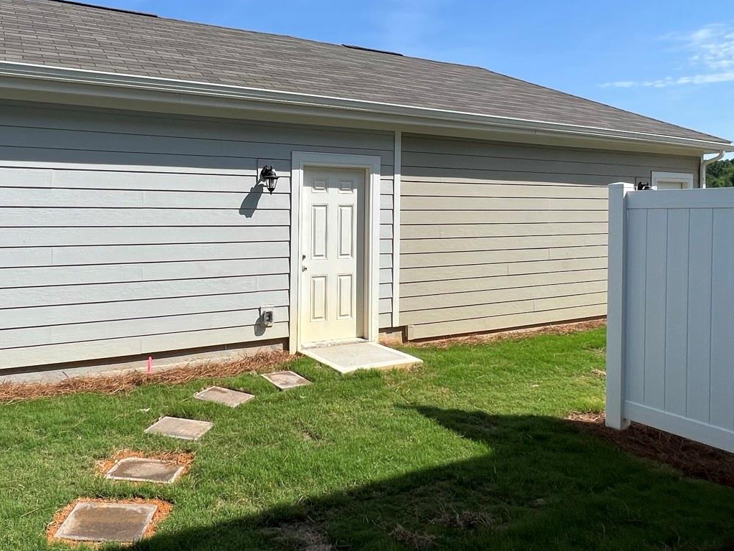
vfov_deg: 52.5
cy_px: 209
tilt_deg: -1.0
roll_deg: -0.6
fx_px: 551
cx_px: 290
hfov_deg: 66.6
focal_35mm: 26
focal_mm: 1.57
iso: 32
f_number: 1.8
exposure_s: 1/2273
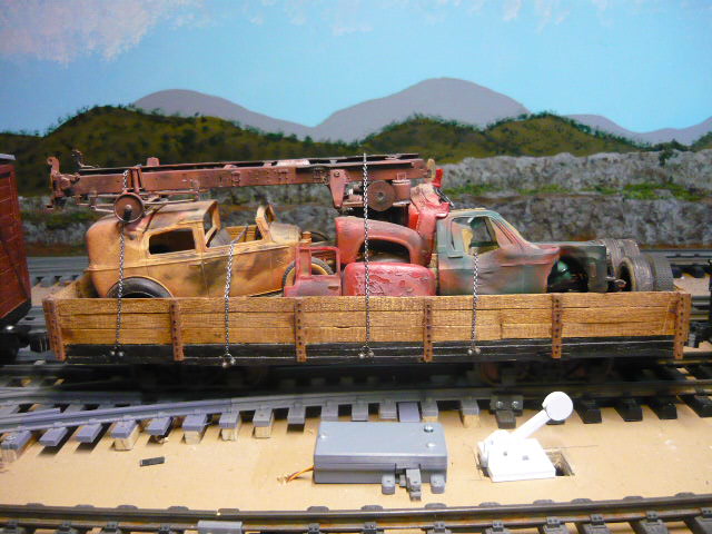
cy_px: 267
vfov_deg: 42.9
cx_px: 356
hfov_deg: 55.4
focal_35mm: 33
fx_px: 679
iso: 800
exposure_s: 1/40
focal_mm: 5.5
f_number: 2.8
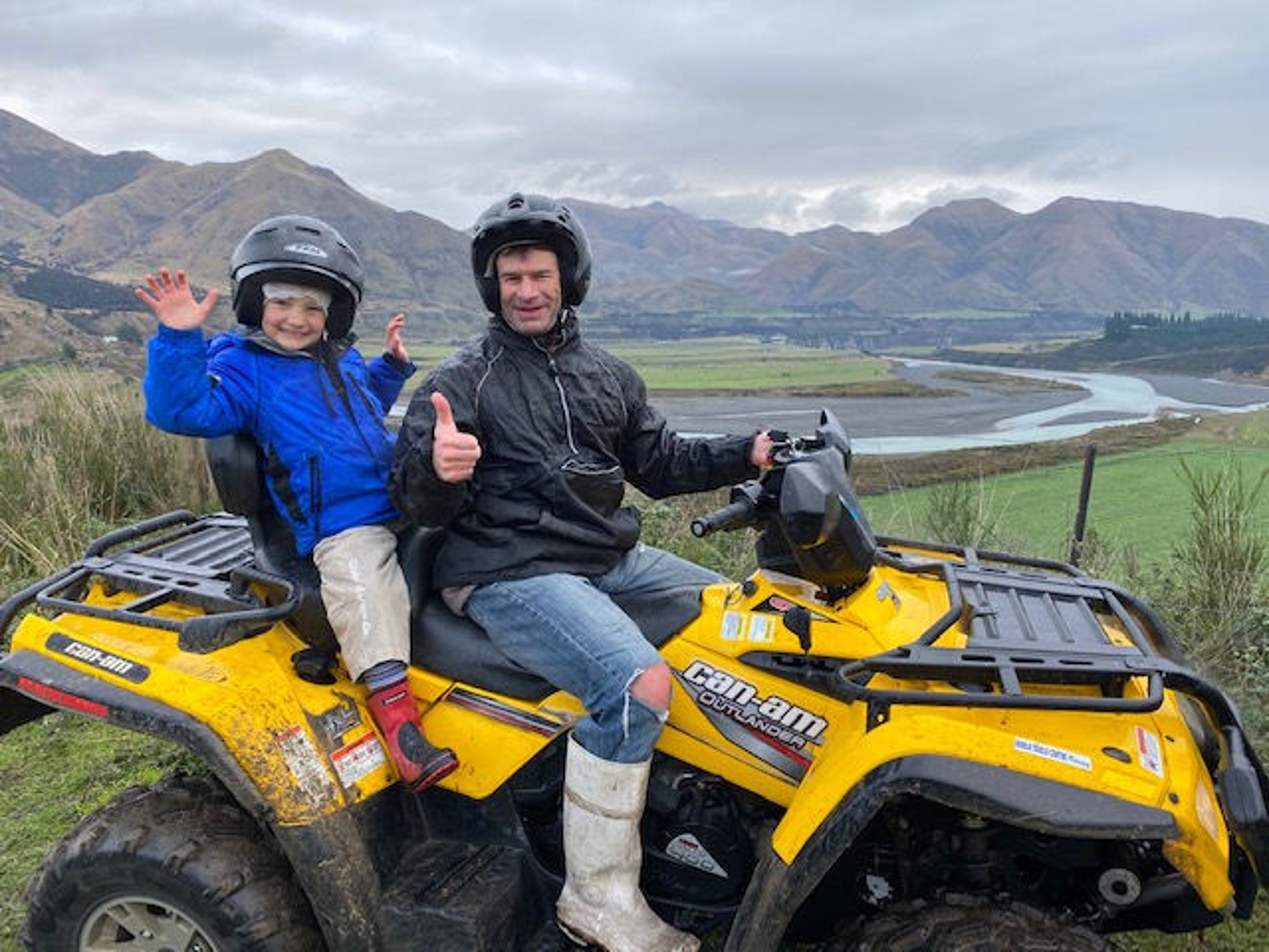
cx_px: 634
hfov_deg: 67.3
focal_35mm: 26
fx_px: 953
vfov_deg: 53.1
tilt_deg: -8.4
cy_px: 476
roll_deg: -1.2
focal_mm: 4.25
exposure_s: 1/510
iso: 32
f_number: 1.8
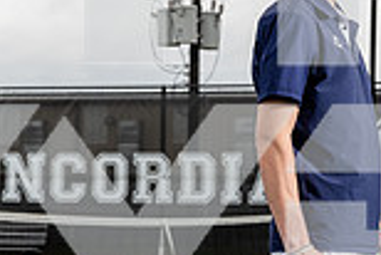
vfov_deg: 7.9
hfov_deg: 11.9
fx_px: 1833
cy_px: 236
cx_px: 238
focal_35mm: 173
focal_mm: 46
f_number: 5.6
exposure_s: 1/250
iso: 100
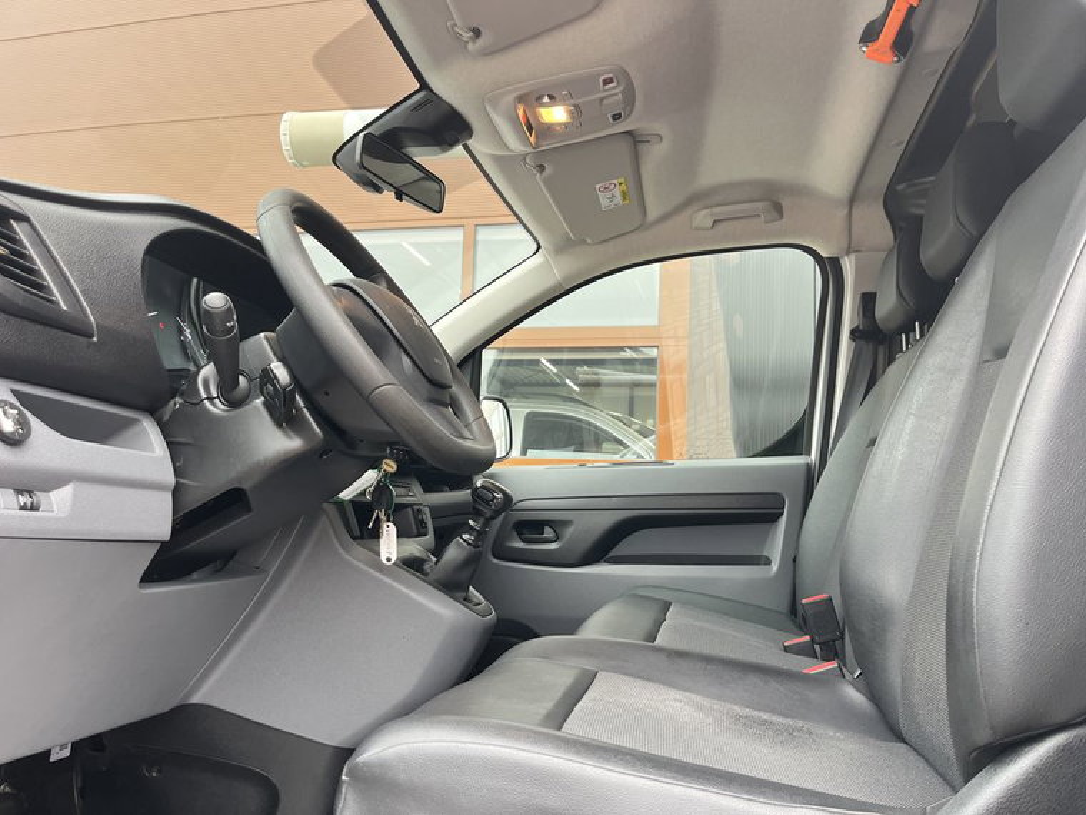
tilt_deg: +6.8
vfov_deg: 53.1
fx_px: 816
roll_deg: -3.0
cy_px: 408
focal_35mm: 26
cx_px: 543
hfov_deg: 67.3
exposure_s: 1/113
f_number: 1.6
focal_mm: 5.1
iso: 125
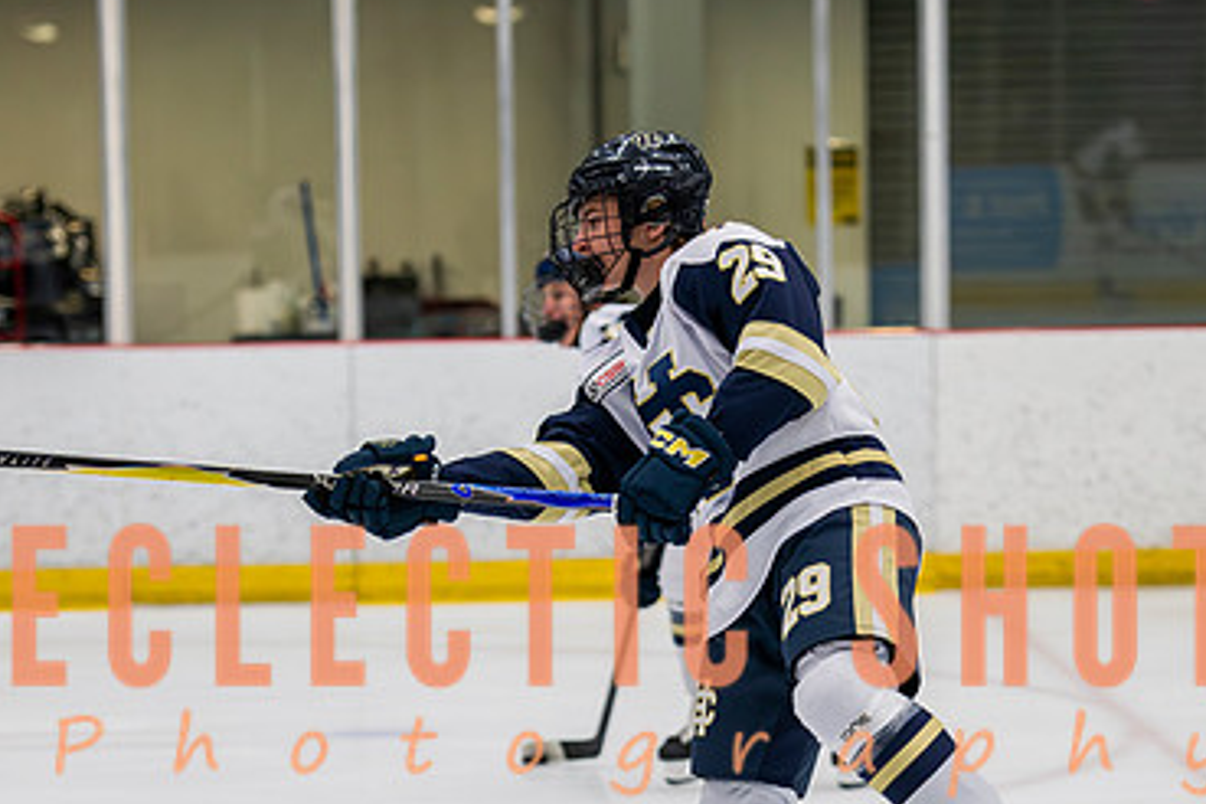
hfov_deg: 10.1
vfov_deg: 6.8
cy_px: 693
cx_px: 667
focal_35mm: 203
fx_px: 6800
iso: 2000
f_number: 3.2
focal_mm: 100
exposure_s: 1/640
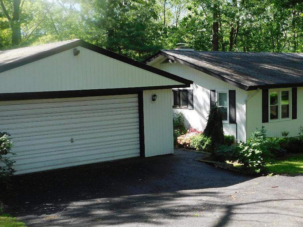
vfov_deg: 28.0
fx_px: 455
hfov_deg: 36.6
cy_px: 117
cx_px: 186
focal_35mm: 52
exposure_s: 1/200
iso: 125
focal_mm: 5.3
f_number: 3.2
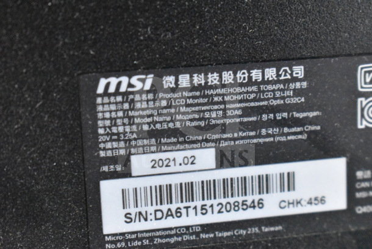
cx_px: 186
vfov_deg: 17.5
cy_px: 124
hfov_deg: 26.0
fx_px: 806
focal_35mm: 78
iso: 14400
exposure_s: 1/80
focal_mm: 52
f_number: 5.6
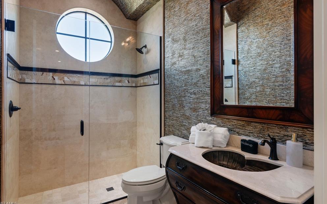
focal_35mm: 20
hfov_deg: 85.1
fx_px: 178
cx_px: 163
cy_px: 94
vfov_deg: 59.6
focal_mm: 19
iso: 320
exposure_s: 1/5
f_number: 10
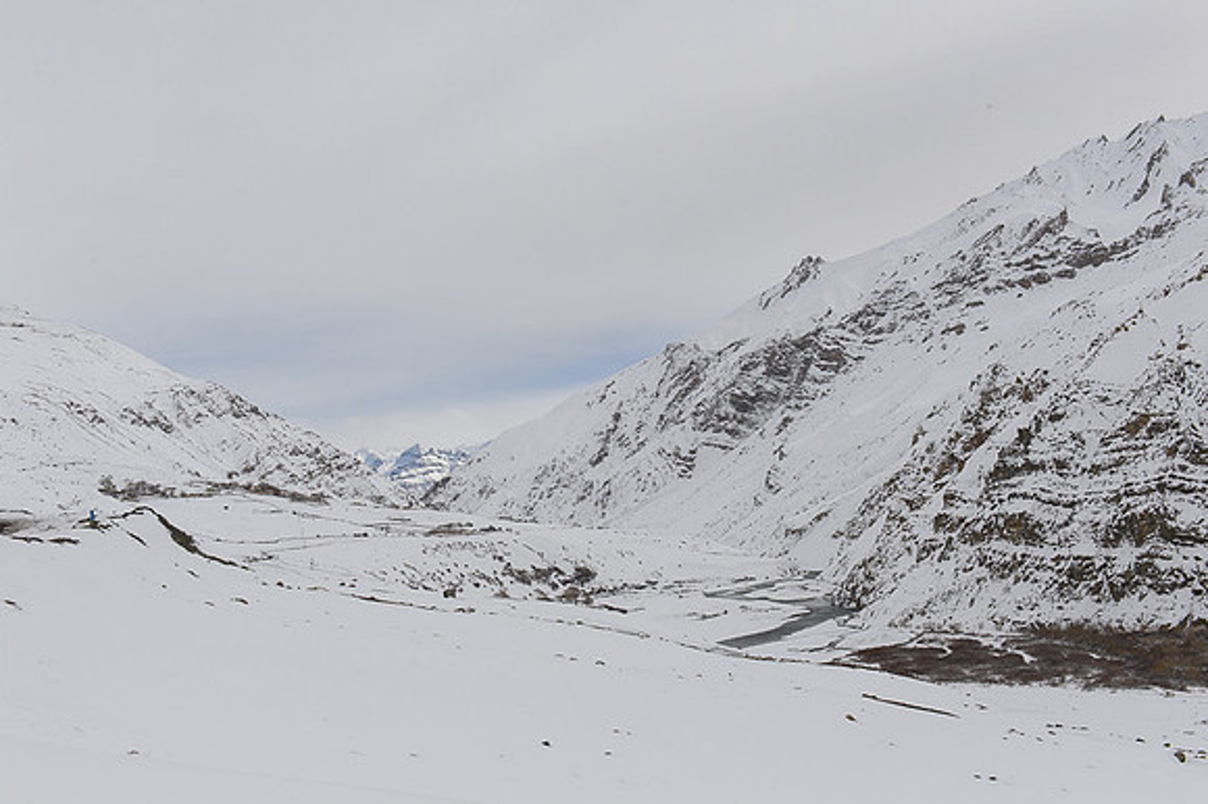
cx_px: 604
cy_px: 402
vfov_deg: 33.4
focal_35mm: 40
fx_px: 1341
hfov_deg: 48.5
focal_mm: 40
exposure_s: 1/2000
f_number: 14
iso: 640
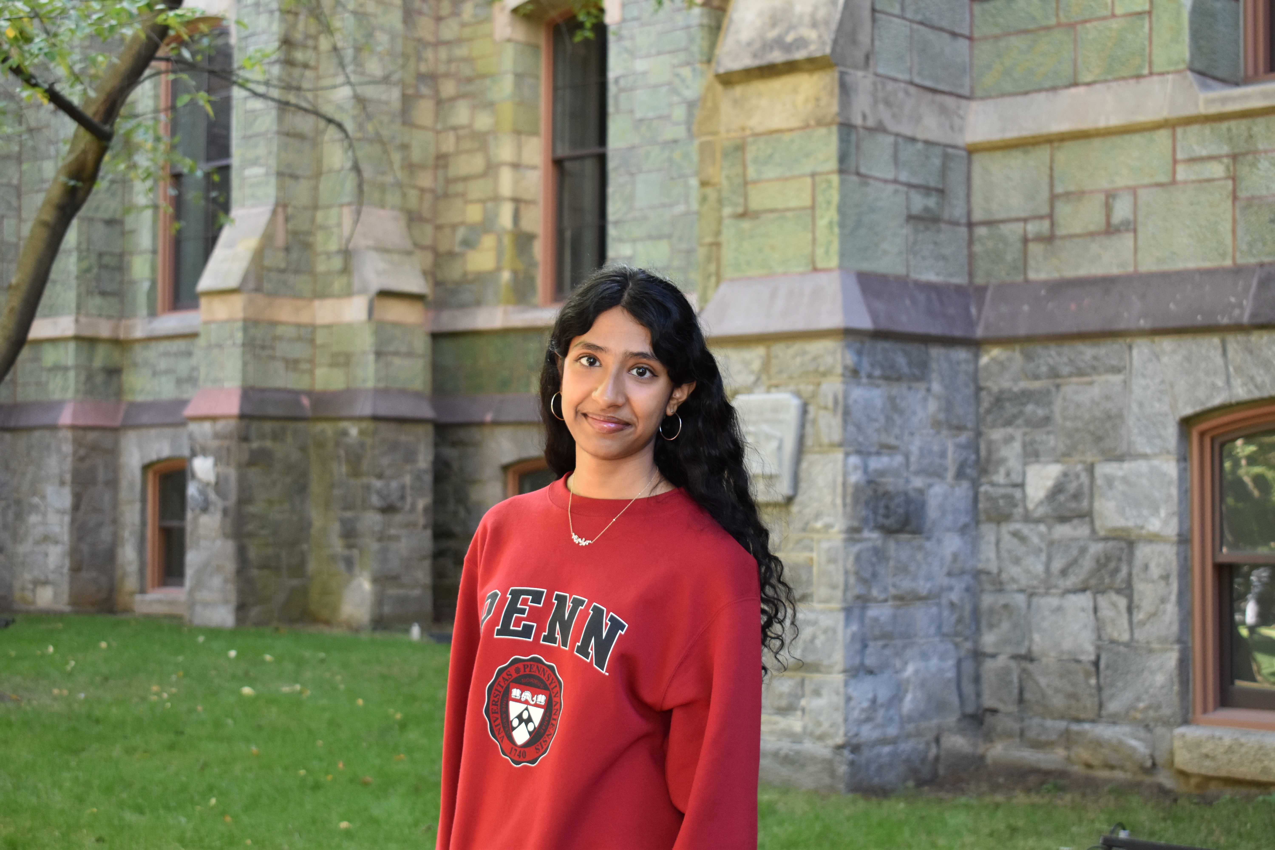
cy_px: 425
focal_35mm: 60
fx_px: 2125
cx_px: 638
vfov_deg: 22.6
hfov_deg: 33.4
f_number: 5
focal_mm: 40
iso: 800
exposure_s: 1/160
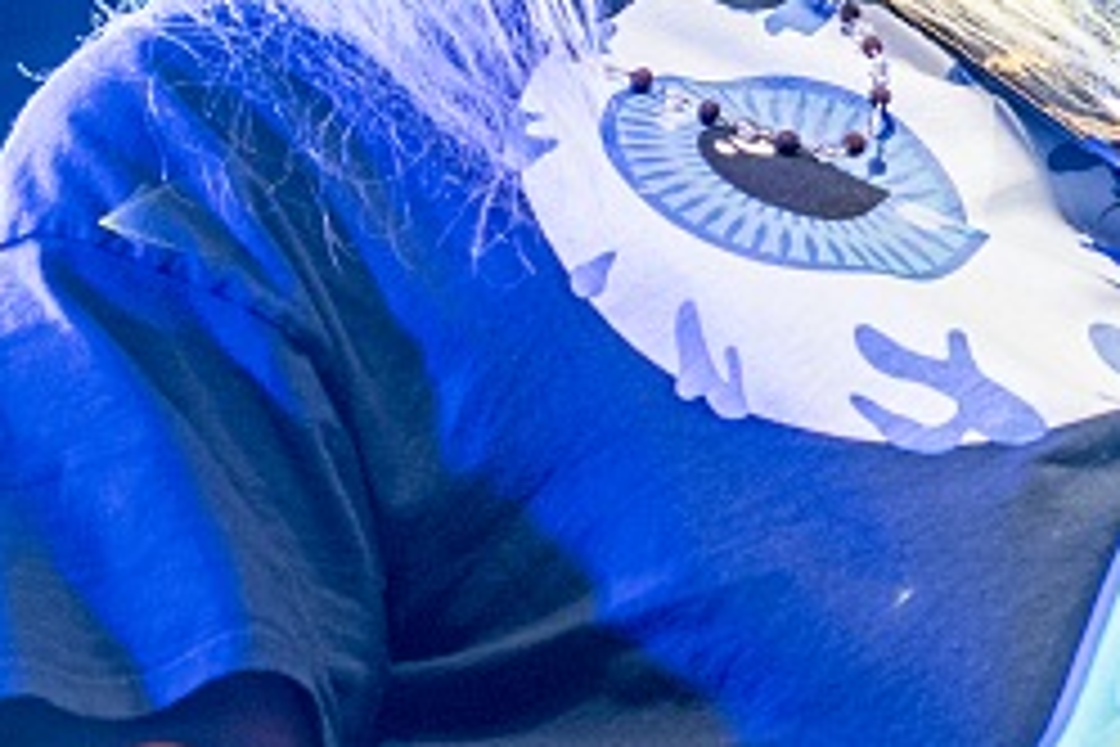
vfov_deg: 4.5
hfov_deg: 6.7
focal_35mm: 304
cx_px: 1385
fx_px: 9457
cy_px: 68
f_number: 2.8
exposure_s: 1/100
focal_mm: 70
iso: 800
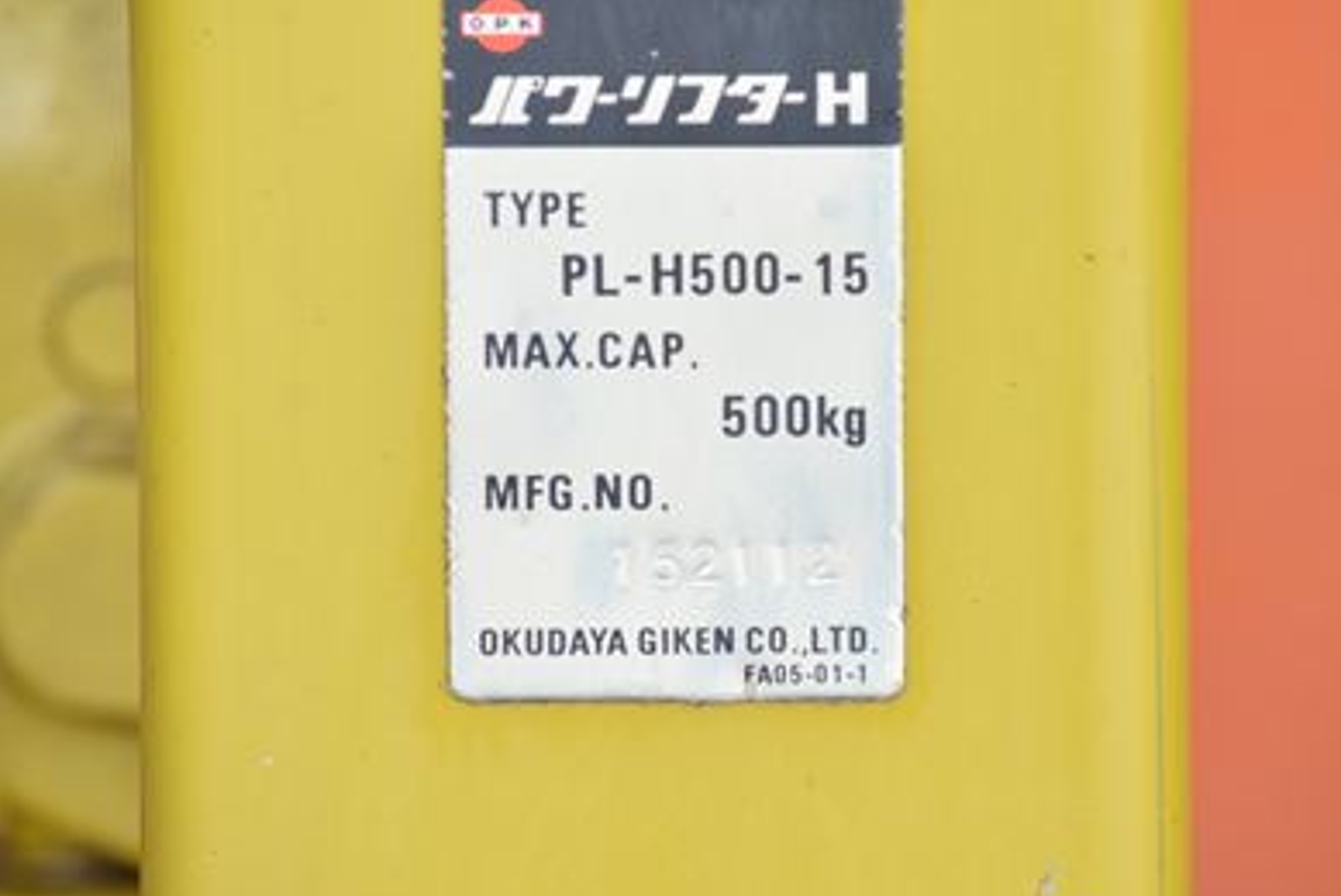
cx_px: 748
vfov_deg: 4.8
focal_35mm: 289
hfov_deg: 7.1
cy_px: 407
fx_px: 10773
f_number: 6.3
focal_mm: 150
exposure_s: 1/250
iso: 1250
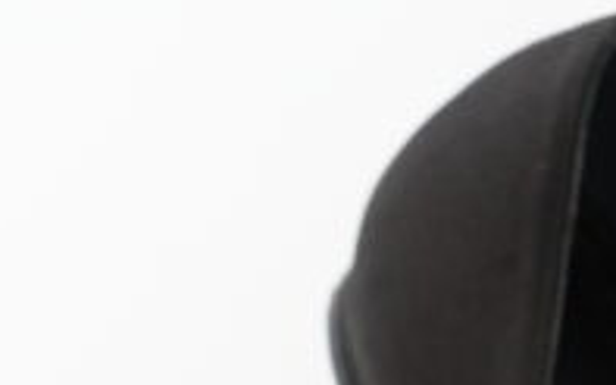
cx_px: 149
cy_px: 1045
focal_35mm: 265
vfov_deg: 4.8
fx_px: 4448
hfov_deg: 7.9
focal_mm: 50
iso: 640
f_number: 6.3
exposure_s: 1/13
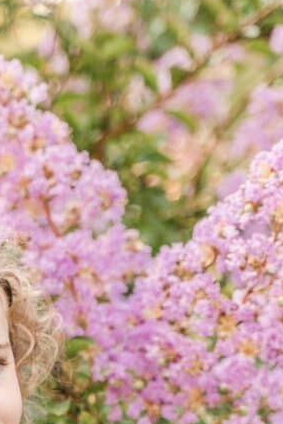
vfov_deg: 11.3
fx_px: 2132
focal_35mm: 181
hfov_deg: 7.5
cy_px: 294
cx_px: -38
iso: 320
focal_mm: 75
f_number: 2.8
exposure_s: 1/400
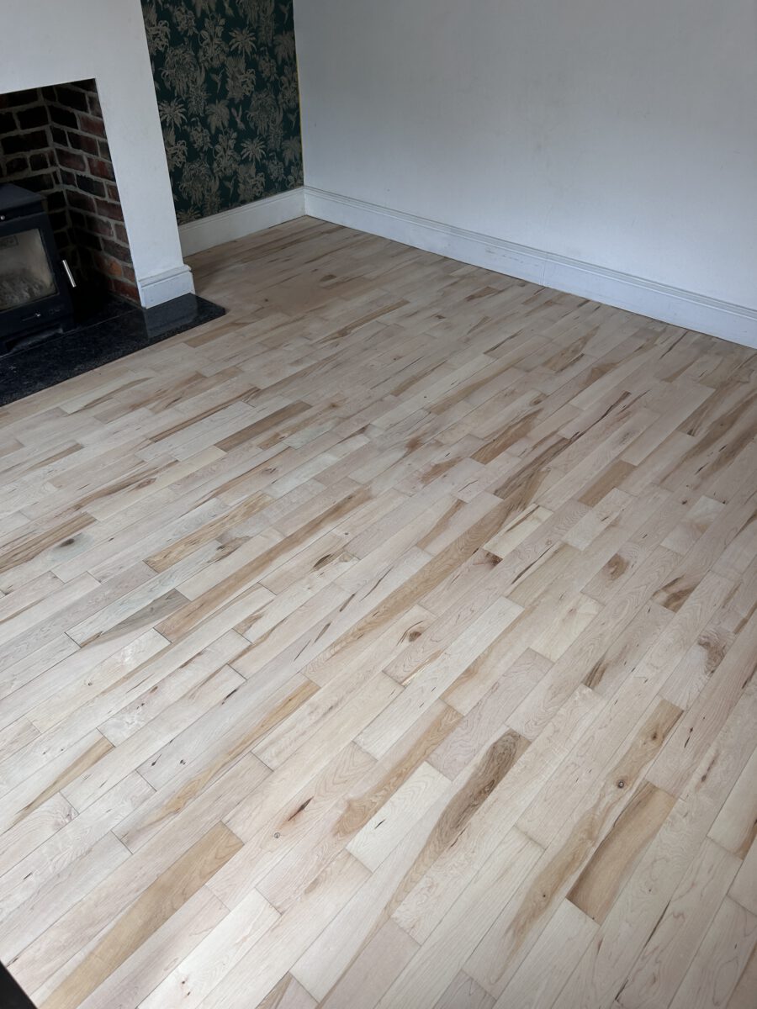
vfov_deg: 67.3
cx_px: 378
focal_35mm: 26
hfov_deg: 53.1
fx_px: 758
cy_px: 504
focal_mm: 5.7
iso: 40
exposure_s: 1/200
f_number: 1.5
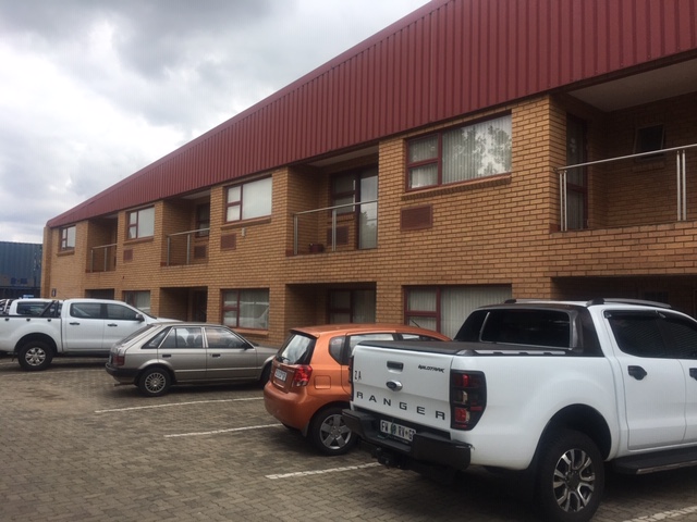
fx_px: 584
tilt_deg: +4.3
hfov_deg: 61.7
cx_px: 348
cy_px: 261
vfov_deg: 48.2
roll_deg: -1.1
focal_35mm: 29
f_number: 2.2
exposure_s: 1/1012
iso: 25
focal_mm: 4.15
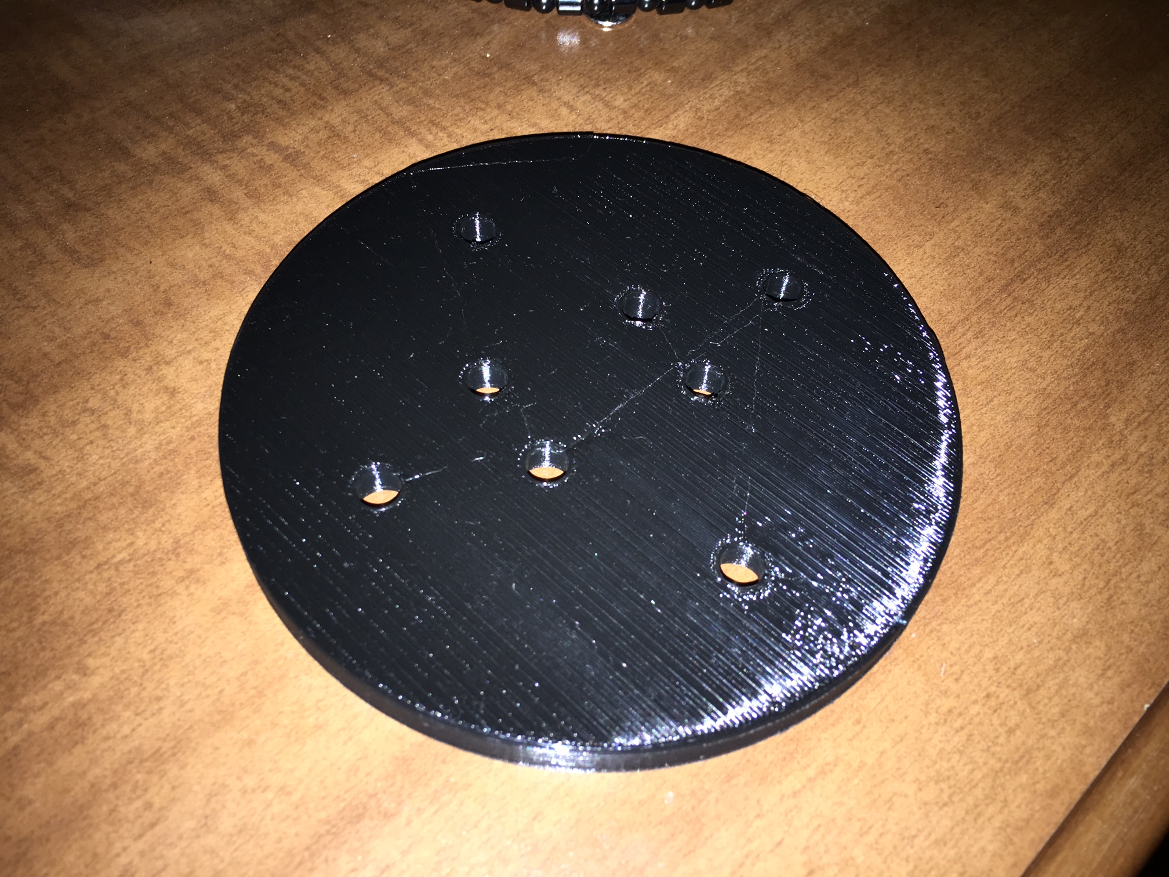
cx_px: 584
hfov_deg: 61.7
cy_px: 438
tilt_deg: -56.0
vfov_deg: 48.2
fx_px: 979
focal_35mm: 29
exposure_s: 1/24
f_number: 2.2
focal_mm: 4.15
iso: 25
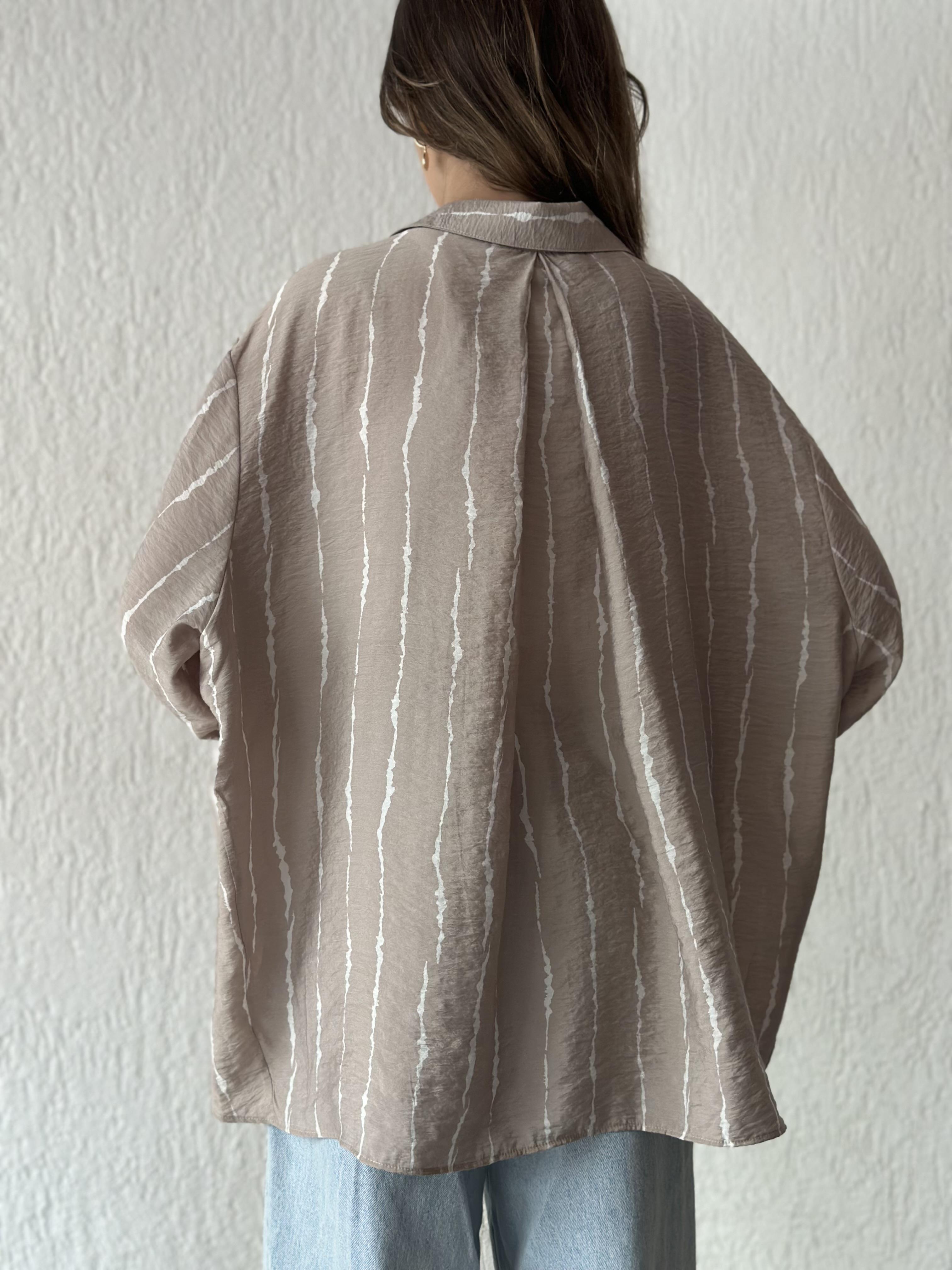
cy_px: 635
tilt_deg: -0.8
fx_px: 1760
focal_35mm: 48
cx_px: 476
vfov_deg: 39.7
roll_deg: +0.0
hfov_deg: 30.3
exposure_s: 1/60
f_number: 1.78
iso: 125
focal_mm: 6.86
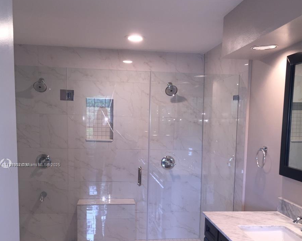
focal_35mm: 38
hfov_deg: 47.9
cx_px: 150
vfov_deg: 38.6
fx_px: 340
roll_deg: -0.9
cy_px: 165
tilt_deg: -6.4
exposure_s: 1/30
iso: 40
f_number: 2.2
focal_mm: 4.15
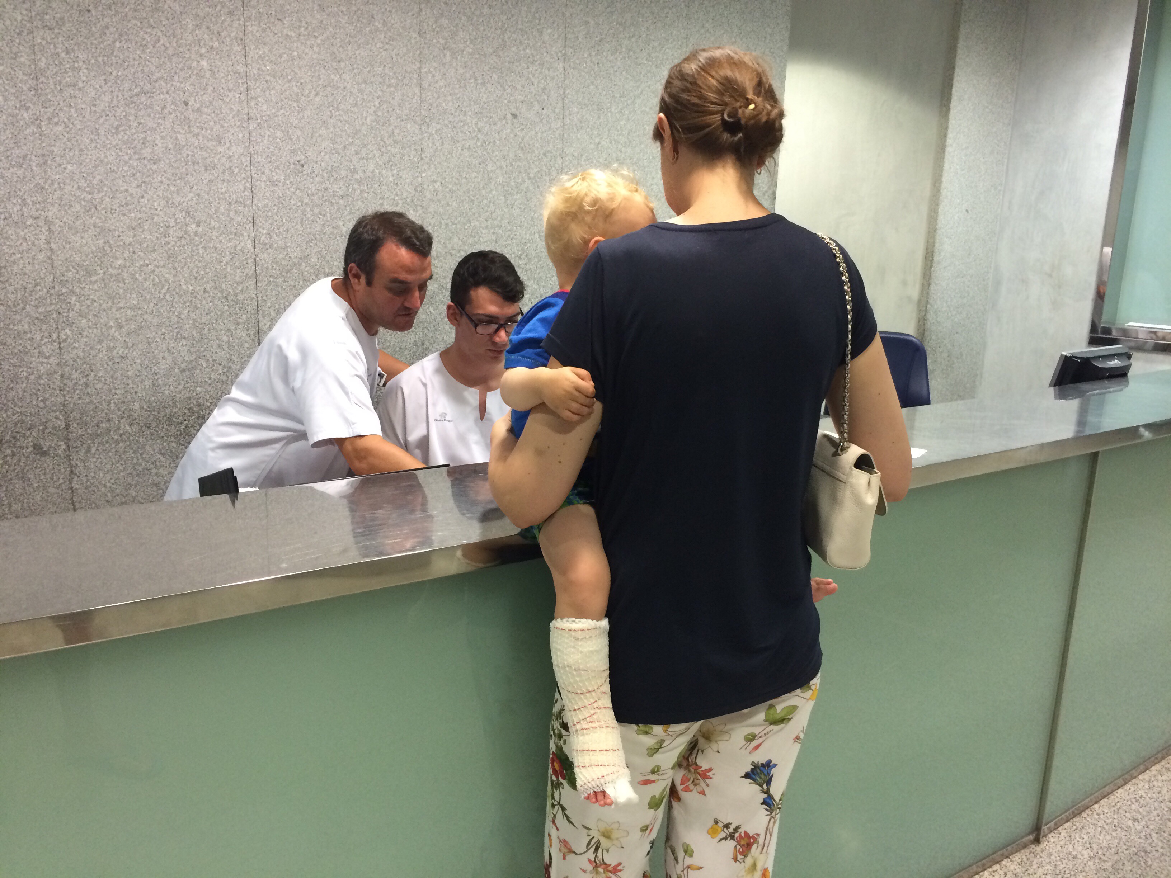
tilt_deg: -14.4
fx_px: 981
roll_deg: -3.6
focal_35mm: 29
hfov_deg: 61.7
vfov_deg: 48.2
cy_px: 439
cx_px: 586
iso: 160
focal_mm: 4.15
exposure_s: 1/30
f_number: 2.2
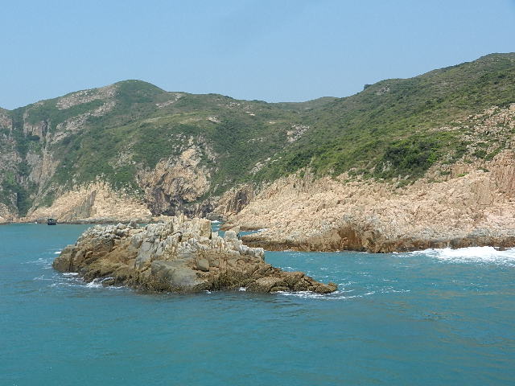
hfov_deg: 49.0
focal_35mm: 38
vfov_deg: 37.7
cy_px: 193
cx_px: 258
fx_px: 565
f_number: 4
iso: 160
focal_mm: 6.9
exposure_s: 1/1250
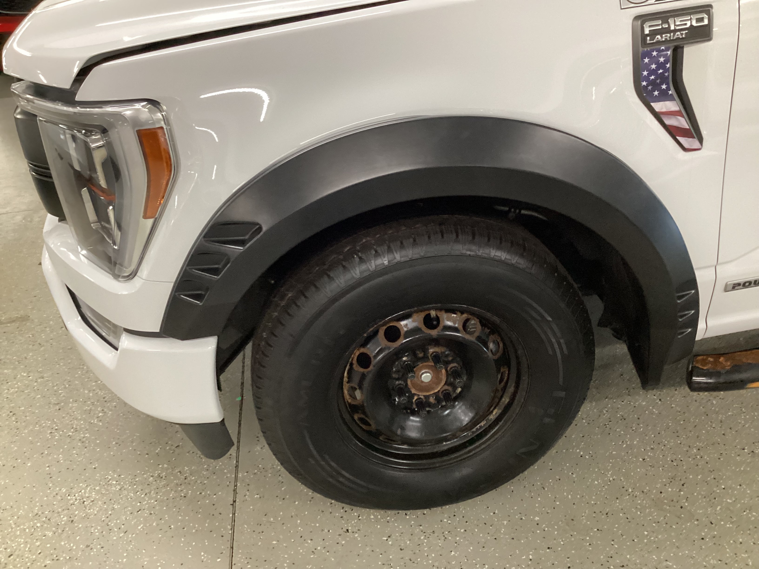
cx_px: 380
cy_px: 284
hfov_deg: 58.4
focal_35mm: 31
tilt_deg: -28.1
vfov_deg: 45.4
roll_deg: +2.9
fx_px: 680
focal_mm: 3.3
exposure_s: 1/60
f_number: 2.4
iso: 400
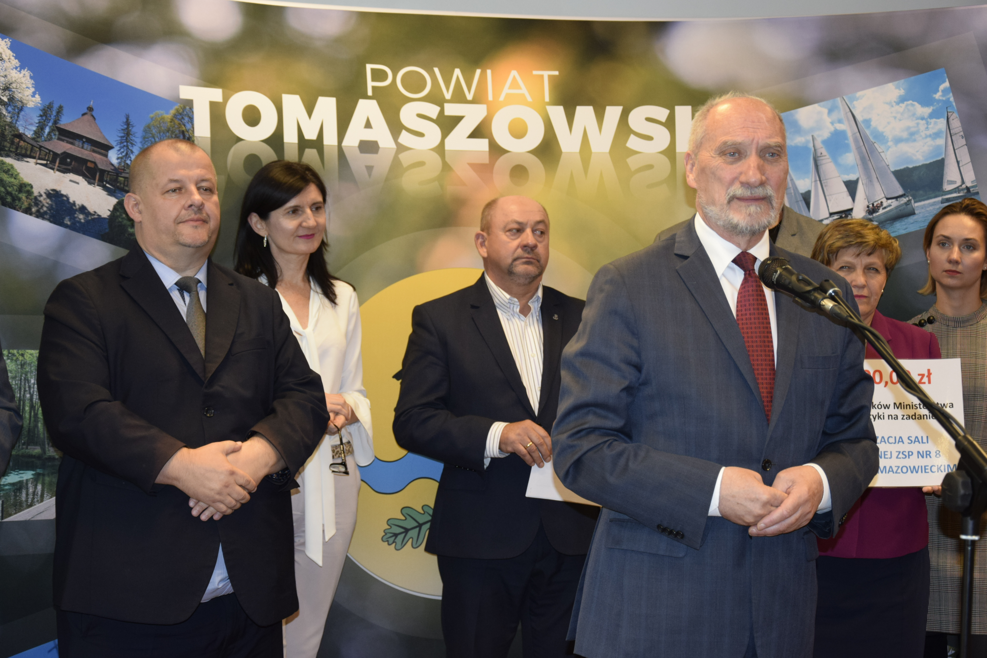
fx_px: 1851
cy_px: 329
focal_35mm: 68
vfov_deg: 20.2
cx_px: 494
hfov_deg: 29.9
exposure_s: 1/60
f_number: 4.8
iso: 1000
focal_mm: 45
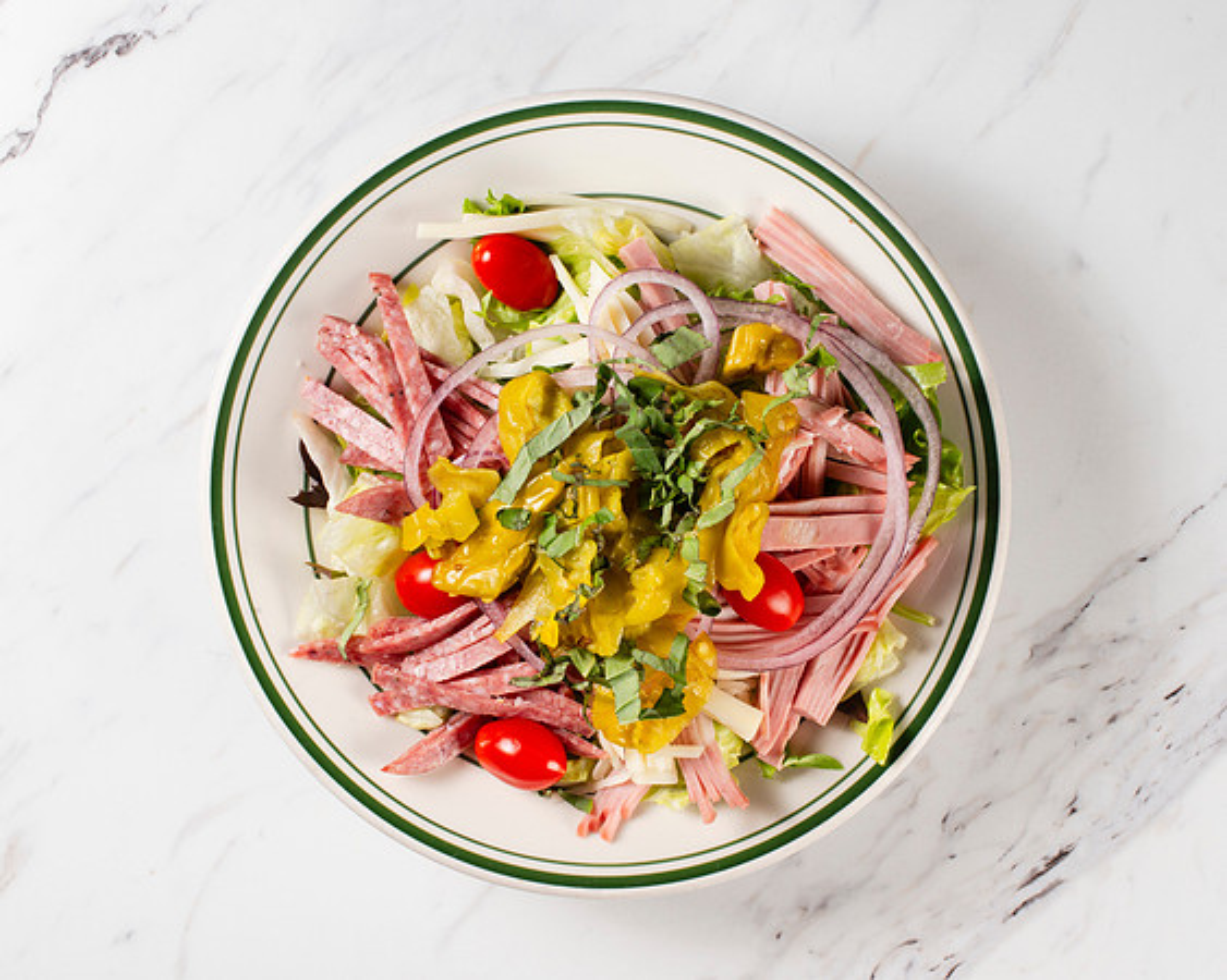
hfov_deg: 31.0
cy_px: 531
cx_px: 614
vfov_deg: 25.0
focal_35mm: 61
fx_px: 2213
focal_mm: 50
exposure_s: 1/200
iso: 200
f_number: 13
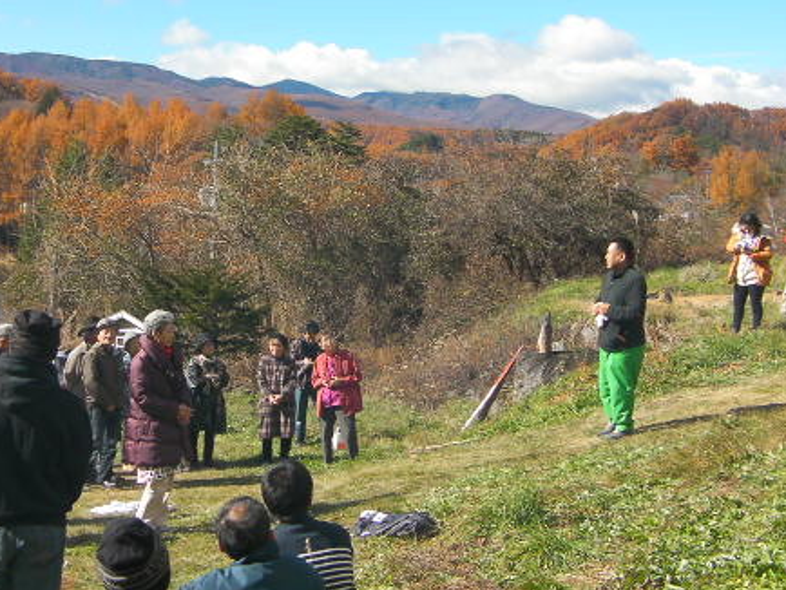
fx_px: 1272
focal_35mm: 56
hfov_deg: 34.1
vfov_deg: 26.1
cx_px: 277
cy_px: 246
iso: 50
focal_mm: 6.8
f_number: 3.5
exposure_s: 1/363
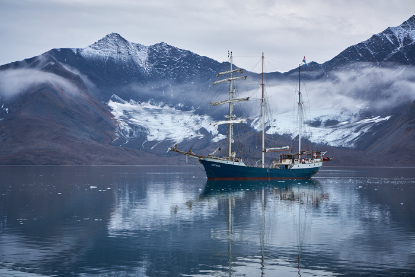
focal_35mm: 85
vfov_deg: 16.1
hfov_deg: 23.9
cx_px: 208
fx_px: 980
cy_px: 138
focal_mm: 85
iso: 200
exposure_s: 1/60
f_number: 8
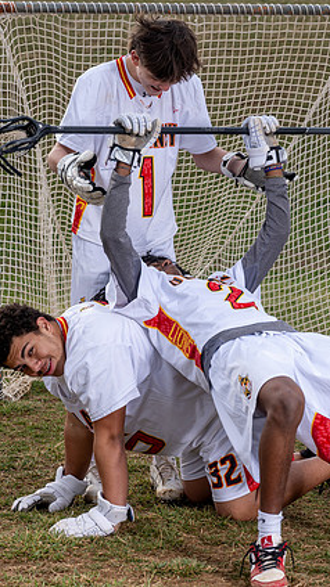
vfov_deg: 18.0
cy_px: 278
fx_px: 1854
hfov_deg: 10.2
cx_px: 198
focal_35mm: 119
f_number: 5
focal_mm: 70
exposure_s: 1/200
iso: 80
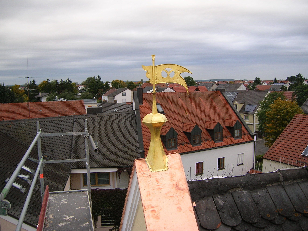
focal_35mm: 34
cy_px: 116
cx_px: 154
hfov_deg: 54.0
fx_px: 302
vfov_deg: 41.7
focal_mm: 5.7
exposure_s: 1/79.1
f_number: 2.9
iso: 50
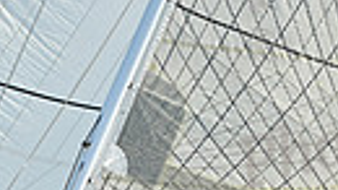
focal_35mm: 328
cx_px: 107
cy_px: 293
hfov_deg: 6.6
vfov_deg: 3.7
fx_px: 2938
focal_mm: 70
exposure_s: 1/1250
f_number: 5.6
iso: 250
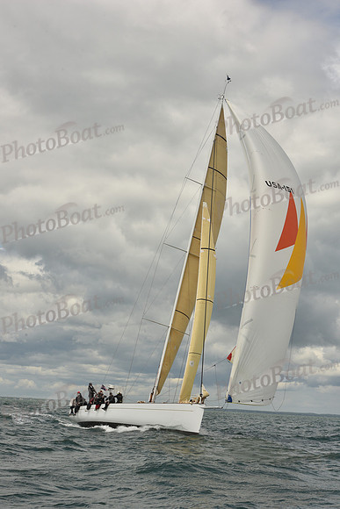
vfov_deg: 28.8
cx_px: 170
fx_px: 991
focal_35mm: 70
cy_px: 254
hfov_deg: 19.5
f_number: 13
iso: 320
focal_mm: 70
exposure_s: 1/800
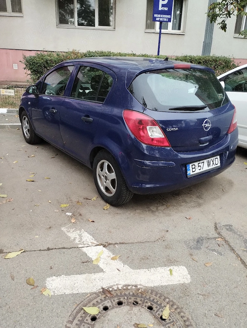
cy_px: 164
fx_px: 266
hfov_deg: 49.9
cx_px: 124
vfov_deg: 63.4
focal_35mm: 28
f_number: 1.8
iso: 170
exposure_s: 1/100
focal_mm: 4.27
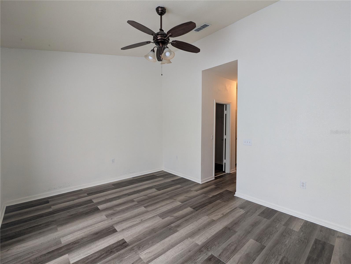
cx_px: 176
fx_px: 162
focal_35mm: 16
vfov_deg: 78.2
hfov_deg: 94.4
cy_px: 132
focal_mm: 2.35
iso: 65
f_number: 2.2
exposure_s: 1/24
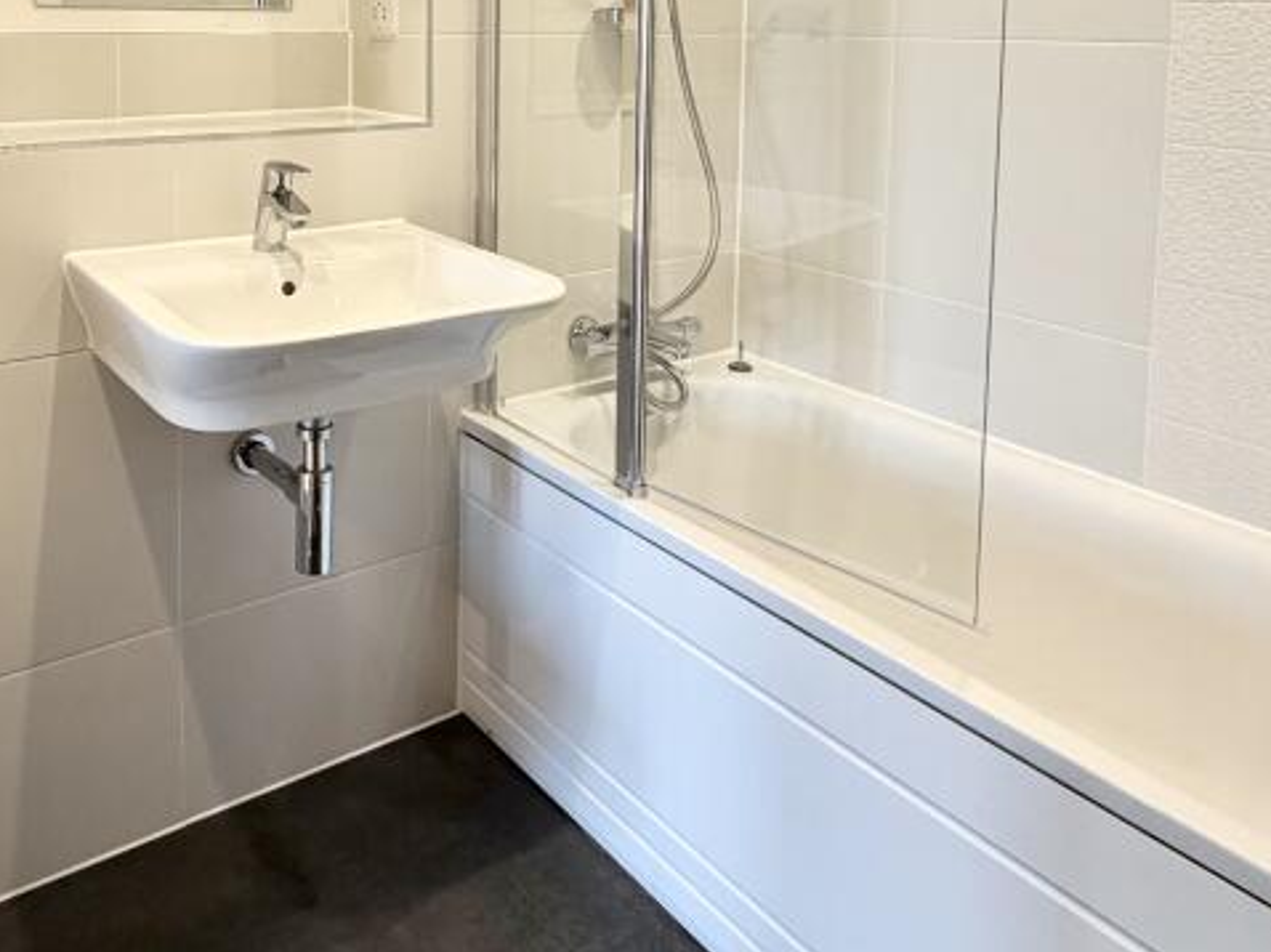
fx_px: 1101
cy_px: 106
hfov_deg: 58.8
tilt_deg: -4.9
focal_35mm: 30
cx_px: 441
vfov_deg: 43.0
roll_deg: -0.1
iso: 250
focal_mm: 2.22
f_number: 2.2
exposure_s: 1/100
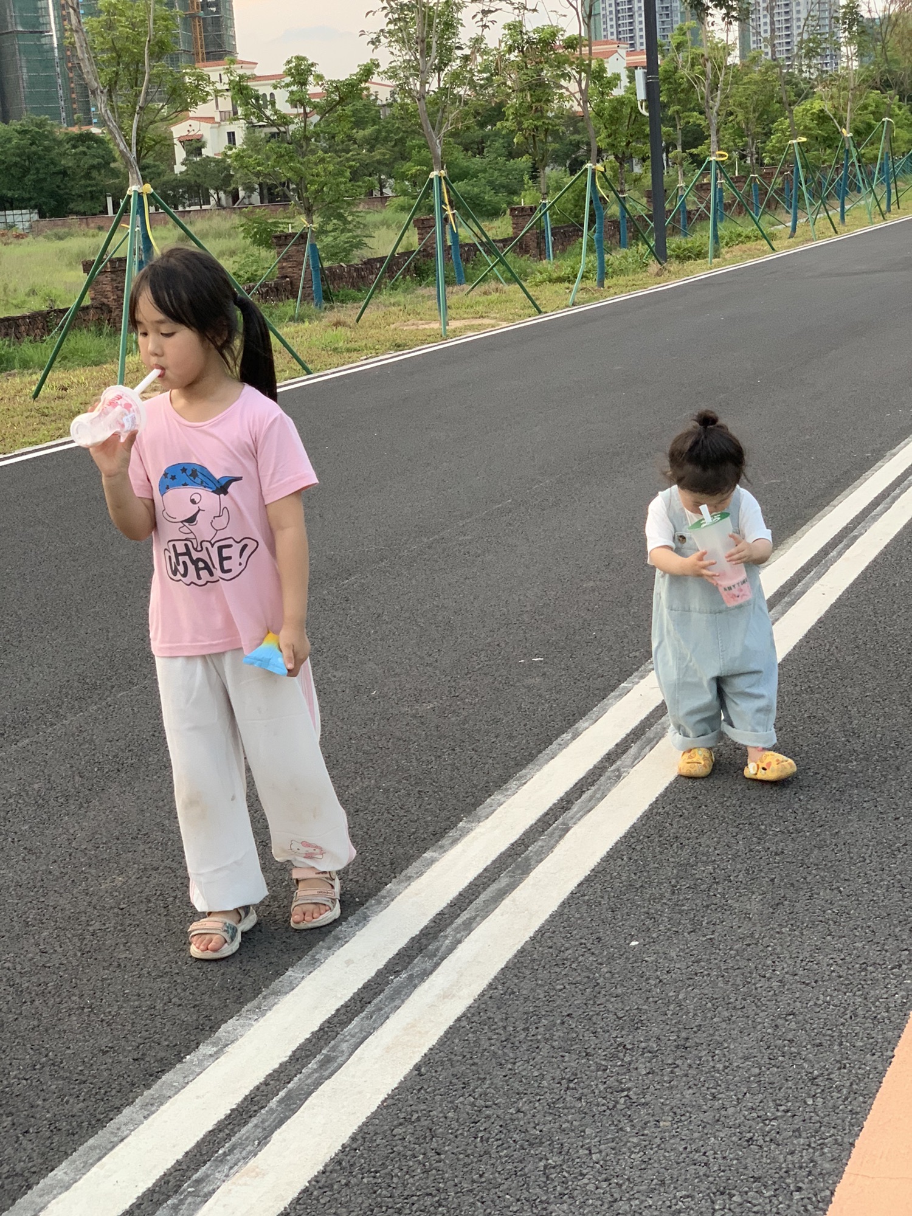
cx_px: 456
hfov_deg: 28.0
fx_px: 1827
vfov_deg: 36.8
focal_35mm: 52
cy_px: 608
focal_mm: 6
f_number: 2.4
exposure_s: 1/113
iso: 125
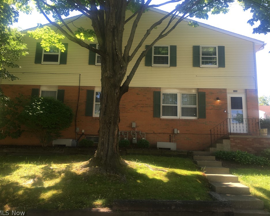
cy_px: 107
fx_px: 248
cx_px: 143
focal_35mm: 31
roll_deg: -2.0
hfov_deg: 57.1
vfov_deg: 47.1
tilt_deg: +11.9
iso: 25
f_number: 2.2
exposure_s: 1/234
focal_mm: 4.15
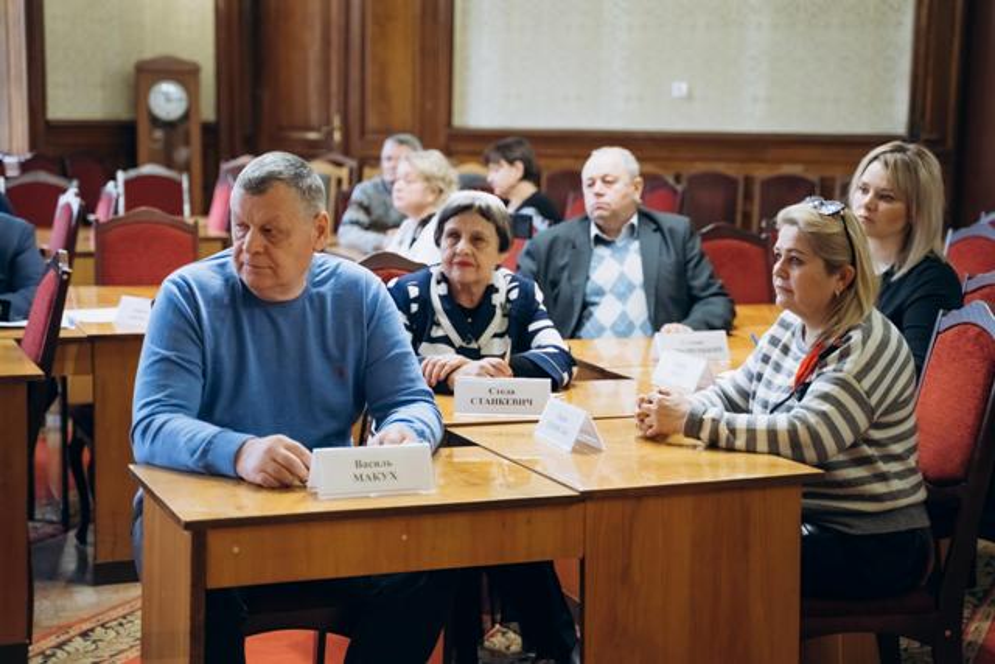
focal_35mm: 63
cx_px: 498
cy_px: 332
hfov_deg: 31.9
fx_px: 1742
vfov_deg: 21.6
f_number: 2.8
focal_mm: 63
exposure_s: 1/160
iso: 1600
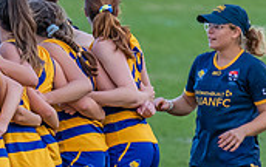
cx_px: -106
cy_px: 126
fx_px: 13204
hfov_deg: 1.2
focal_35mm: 1819
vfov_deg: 0.7
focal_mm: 400
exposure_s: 1/1600
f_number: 6
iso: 3200
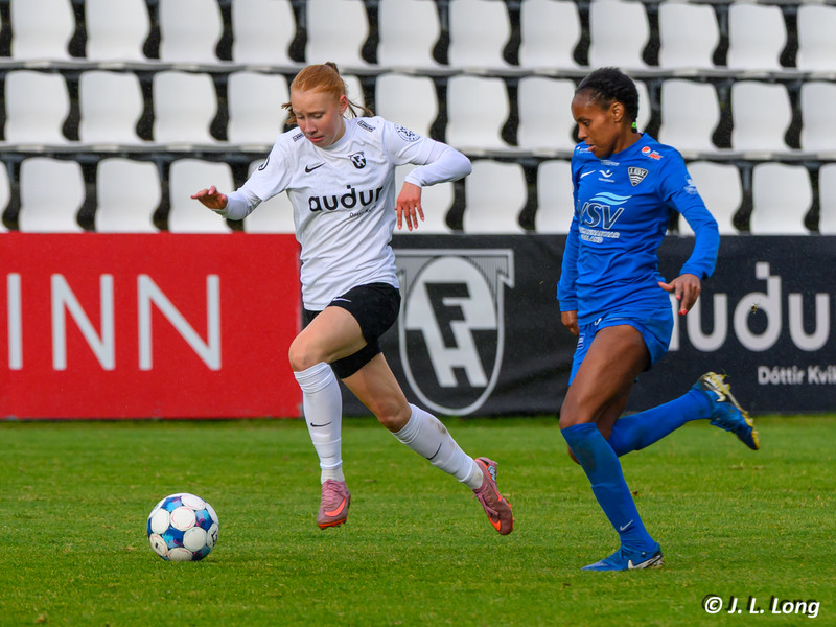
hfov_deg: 3.6
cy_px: 350
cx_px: 393
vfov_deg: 2.7
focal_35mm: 544
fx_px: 13148
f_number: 6.3
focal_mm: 310
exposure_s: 1/1000
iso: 640
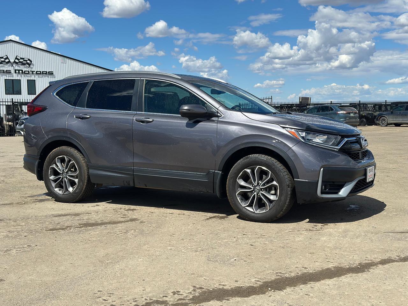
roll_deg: +0.2
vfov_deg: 30.3
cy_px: 153
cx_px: 204
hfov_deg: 39.7
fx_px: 566
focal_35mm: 48
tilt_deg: -5.0
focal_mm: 6.86
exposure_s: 1/7092
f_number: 1.78
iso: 80
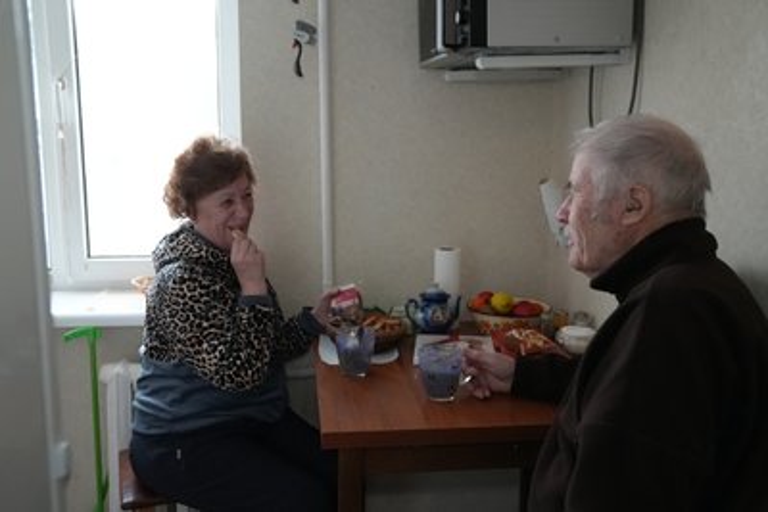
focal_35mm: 33
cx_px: 384
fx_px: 704
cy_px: 256
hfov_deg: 57.2
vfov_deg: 40.0
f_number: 3.5
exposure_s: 1/160
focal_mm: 33
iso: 12800
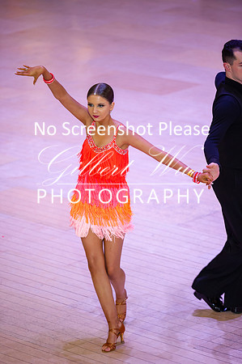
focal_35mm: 200
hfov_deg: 6.9
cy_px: 182
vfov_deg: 10.3
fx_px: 2021
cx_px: 121
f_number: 2.8
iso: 1600
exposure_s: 1/250
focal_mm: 200
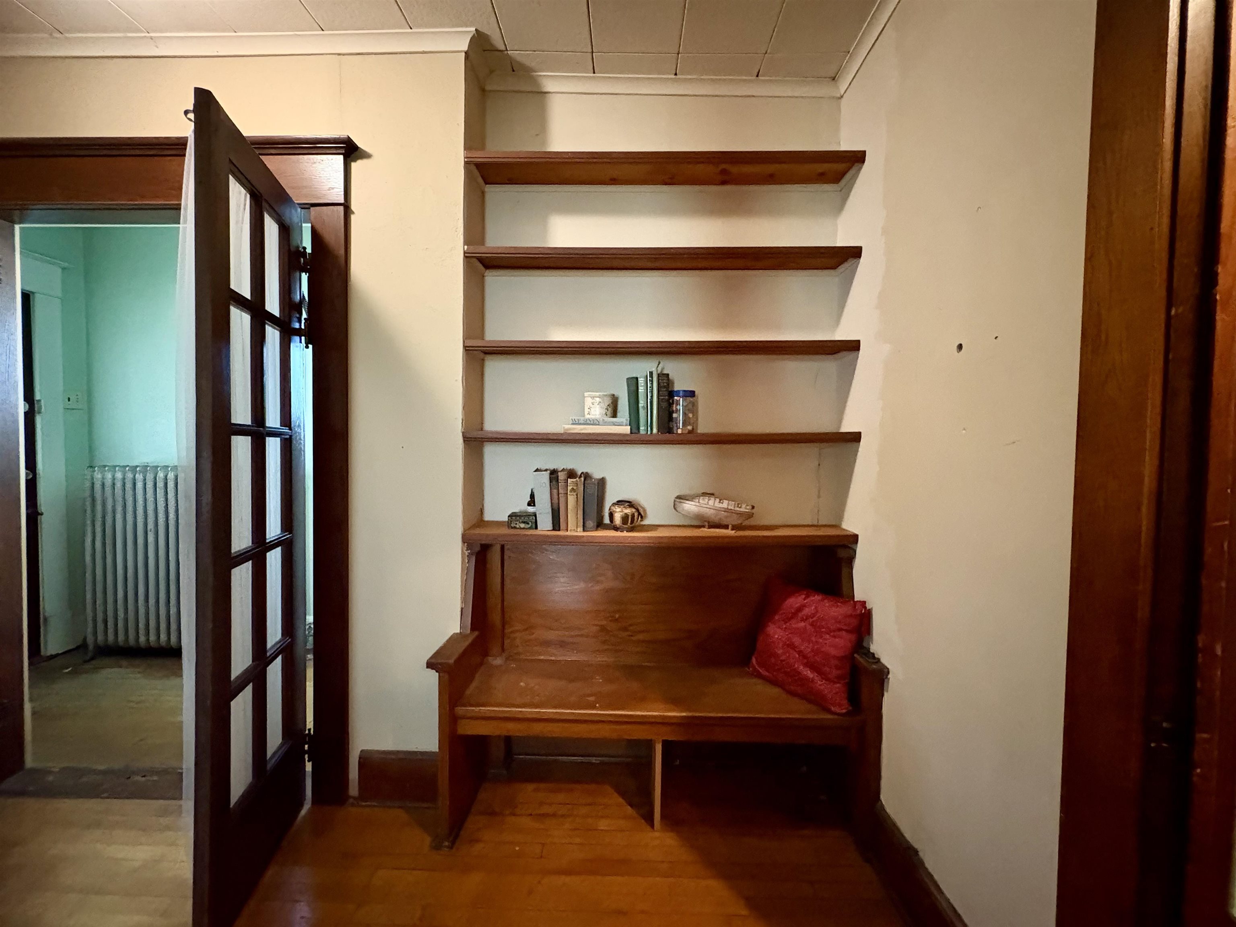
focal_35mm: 14
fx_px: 500
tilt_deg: -2.0
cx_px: 618
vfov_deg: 85.7
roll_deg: +0.0
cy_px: 464
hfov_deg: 102.1
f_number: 2.2
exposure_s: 1/30
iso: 1600
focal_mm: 2.22
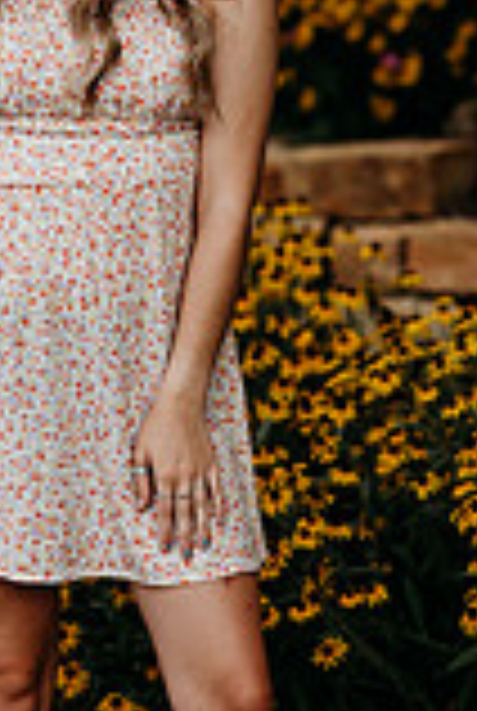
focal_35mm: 142
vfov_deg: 14.4
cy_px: 356
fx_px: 2810
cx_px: 18
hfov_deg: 9.6
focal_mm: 50
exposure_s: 1/100
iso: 160
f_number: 1.4
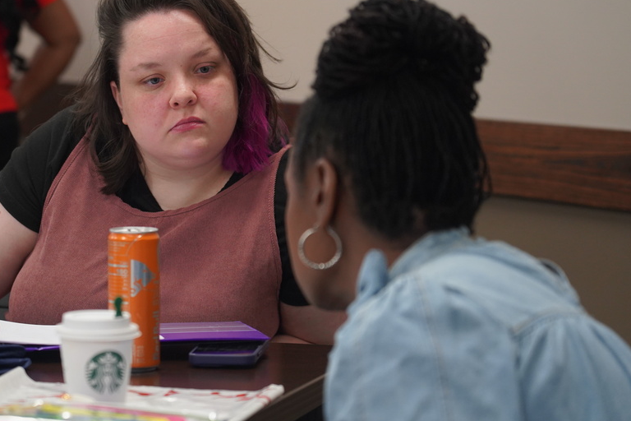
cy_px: 183
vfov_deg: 9.8
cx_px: 229
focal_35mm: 140
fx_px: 2454
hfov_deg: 14.6
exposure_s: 1/160
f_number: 4
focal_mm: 105
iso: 2000
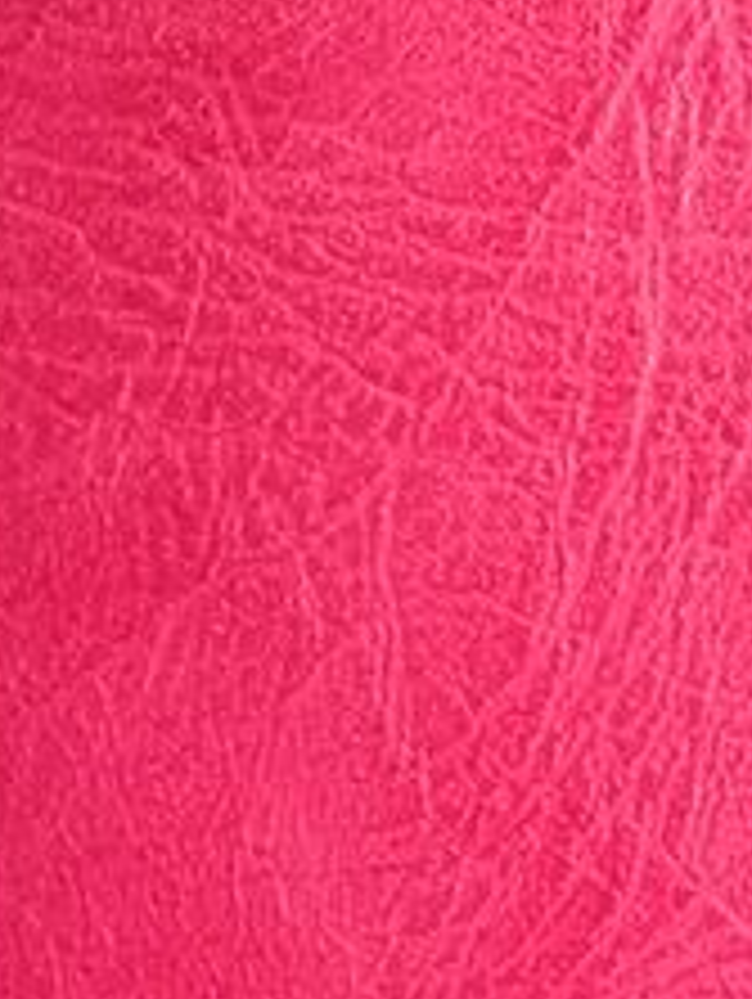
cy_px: -1593
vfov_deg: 10.0
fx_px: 4828
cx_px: 1157
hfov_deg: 8.7
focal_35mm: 167
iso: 125
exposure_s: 1/33
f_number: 2.2
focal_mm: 4.15
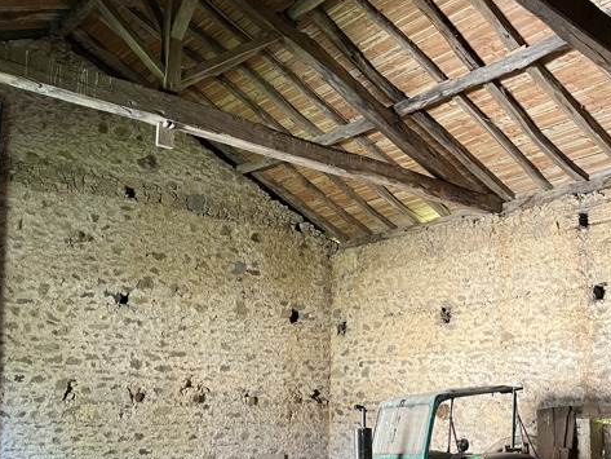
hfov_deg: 42.7
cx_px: 367
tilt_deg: +11.8
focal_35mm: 44
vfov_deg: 32.8
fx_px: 777
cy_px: 273
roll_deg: -0.1
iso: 250
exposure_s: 1/60
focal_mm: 5.1
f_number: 1.6
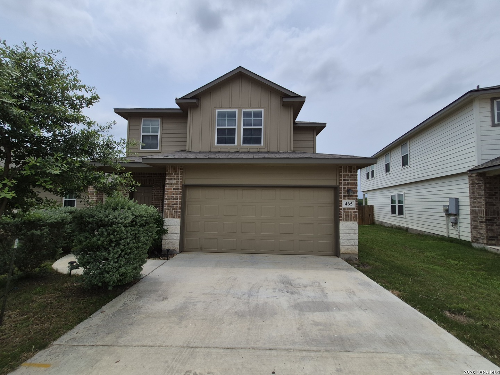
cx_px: 250
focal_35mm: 13
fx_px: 188
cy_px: 188
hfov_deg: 106.2
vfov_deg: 89.9
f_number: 2.2
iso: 40
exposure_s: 1/4896
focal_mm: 1.74
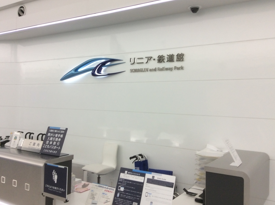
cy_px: 97
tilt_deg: +0.0
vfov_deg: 40.6
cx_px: 134
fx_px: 278
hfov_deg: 52.7
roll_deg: -2.3
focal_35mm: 35
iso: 32
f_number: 2.4
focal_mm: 3.3
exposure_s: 1/40
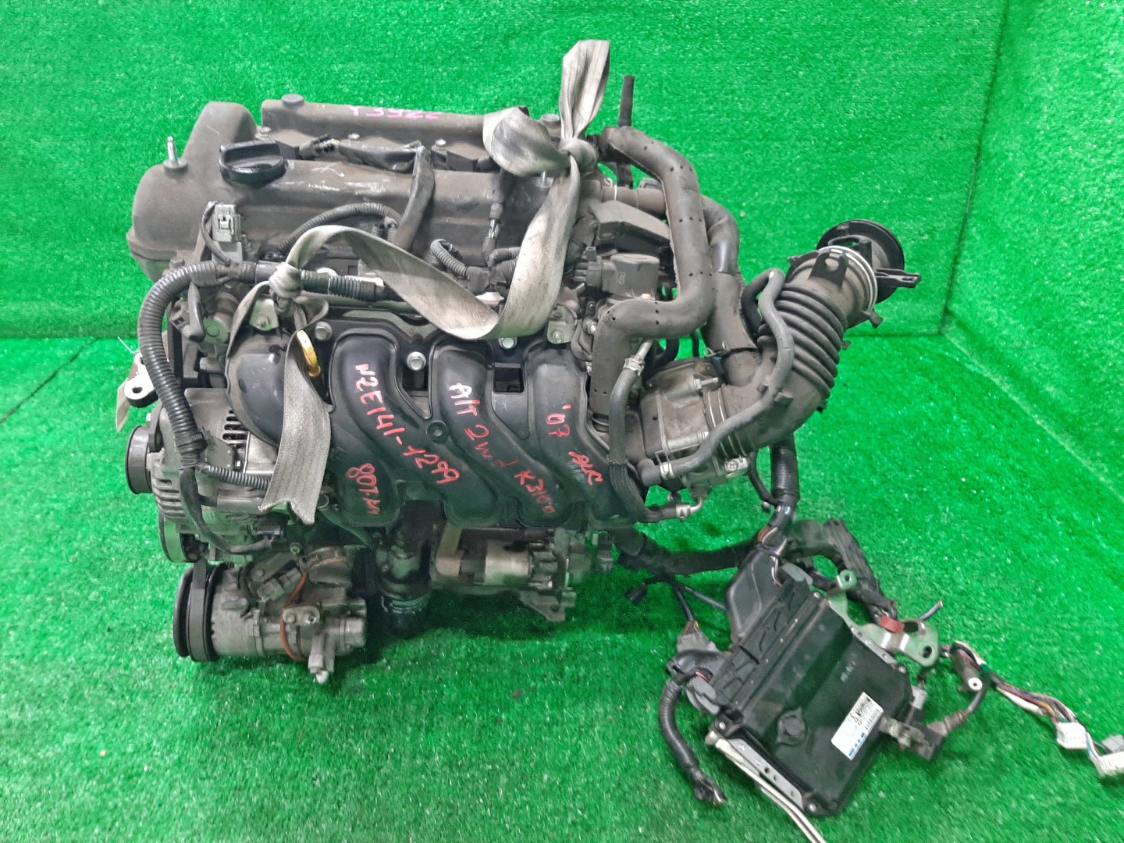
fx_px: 844
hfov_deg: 67.3
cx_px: 562
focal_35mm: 26
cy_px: 422
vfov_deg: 53.1
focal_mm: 3.93
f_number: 1.7
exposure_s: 1/25
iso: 168
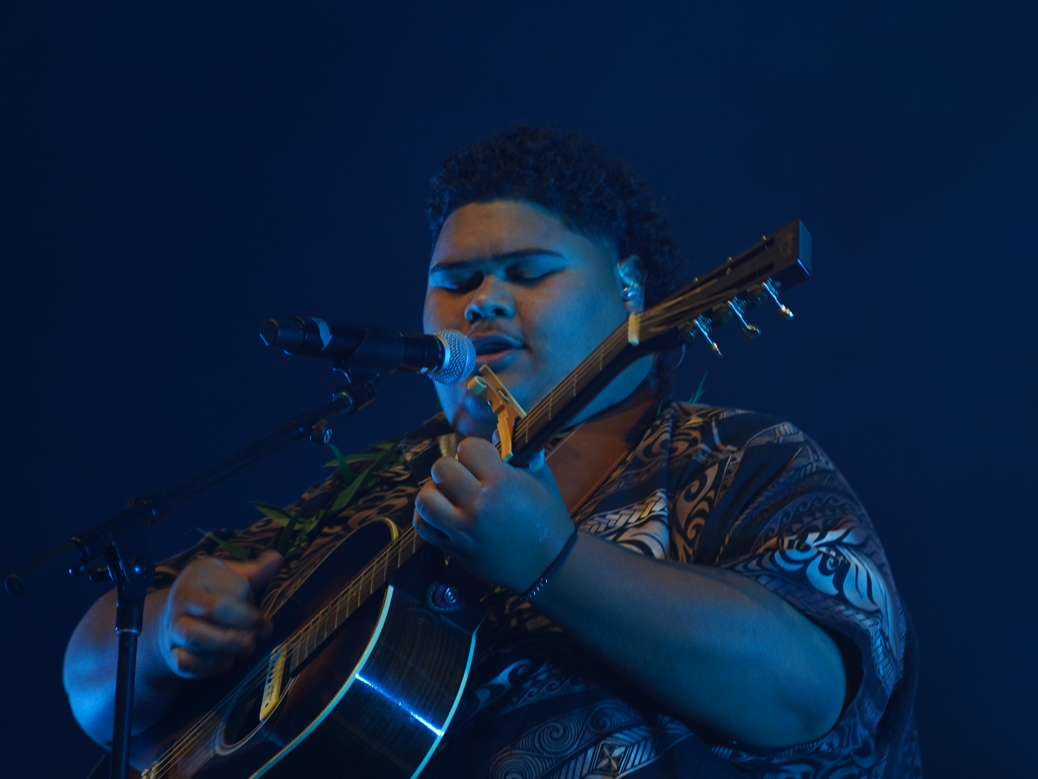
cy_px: 374
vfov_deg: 9.7
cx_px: 589
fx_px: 4588
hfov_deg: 12.9
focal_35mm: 153
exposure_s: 1/125
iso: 250
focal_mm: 105
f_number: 4
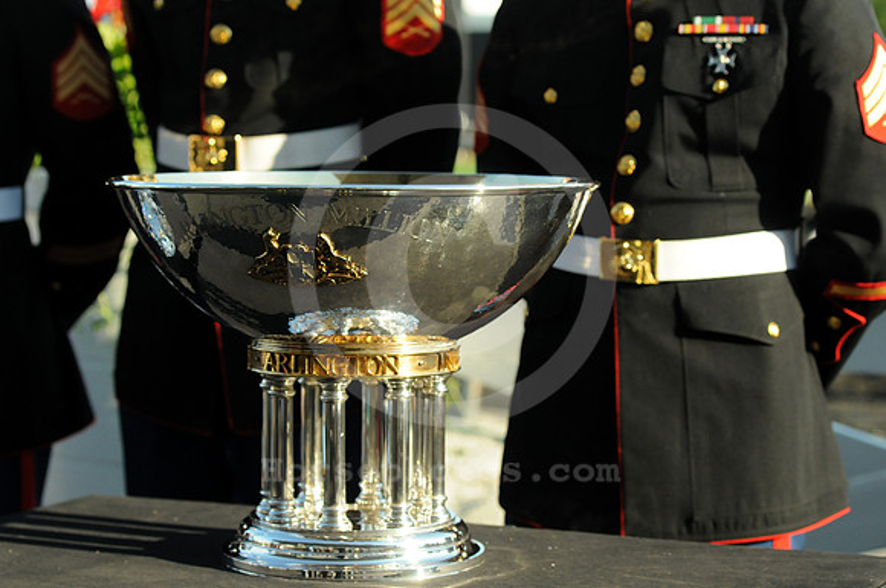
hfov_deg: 19.5
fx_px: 2581
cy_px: 294
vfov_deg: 13.0
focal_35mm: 105
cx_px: 443
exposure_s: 1/2500
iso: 800
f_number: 4
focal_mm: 70
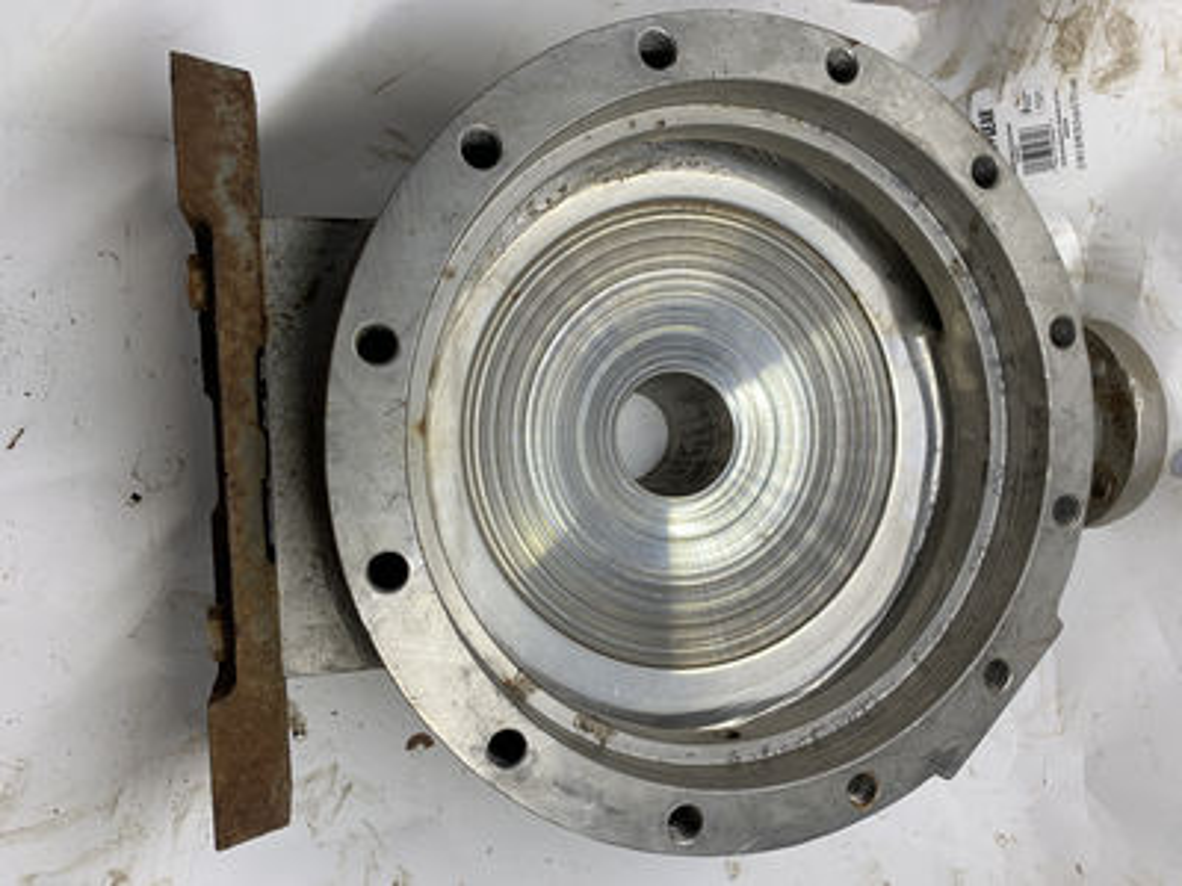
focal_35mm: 26
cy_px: 443
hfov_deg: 67.3
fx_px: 888
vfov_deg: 53.1
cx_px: 591
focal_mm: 4.25
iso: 25
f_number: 1.8
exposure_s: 1/152
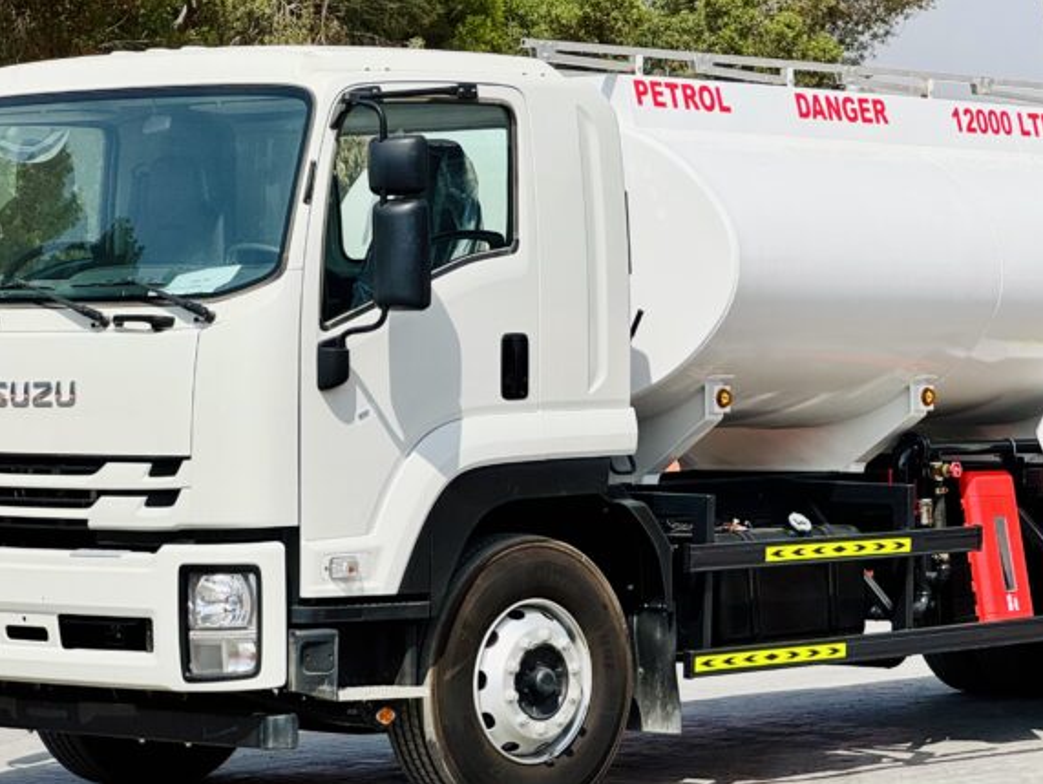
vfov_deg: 10.8
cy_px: 347
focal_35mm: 138
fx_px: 4161
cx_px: 727
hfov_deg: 14.3
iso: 25
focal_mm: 9
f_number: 2.8
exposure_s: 1/1698
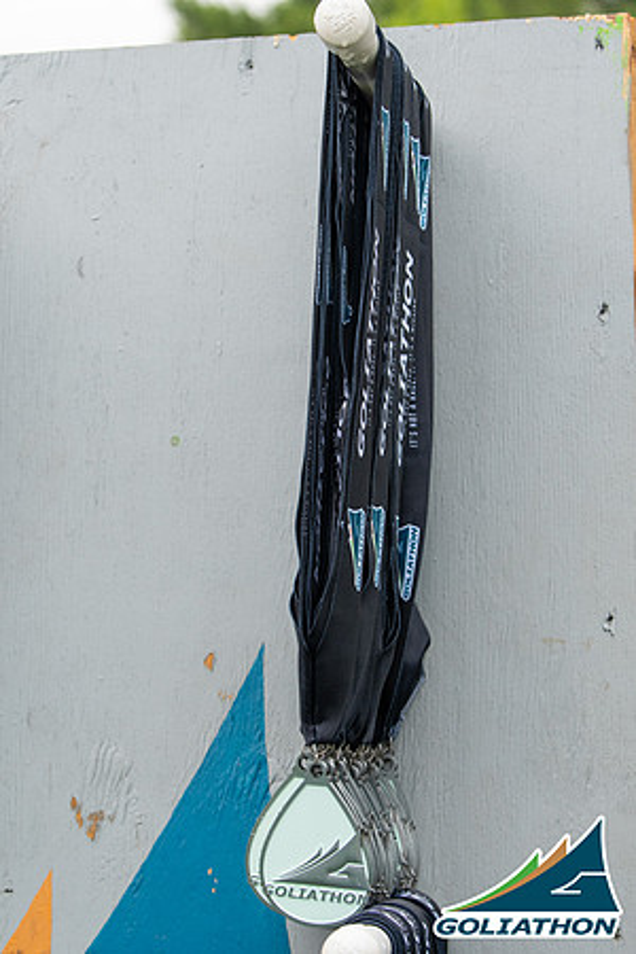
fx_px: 2981
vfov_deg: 18.2
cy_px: 477
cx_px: 318
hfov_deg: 12.2
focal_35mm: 112
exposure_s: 1/800
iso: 800
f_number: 5.6
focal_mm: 75
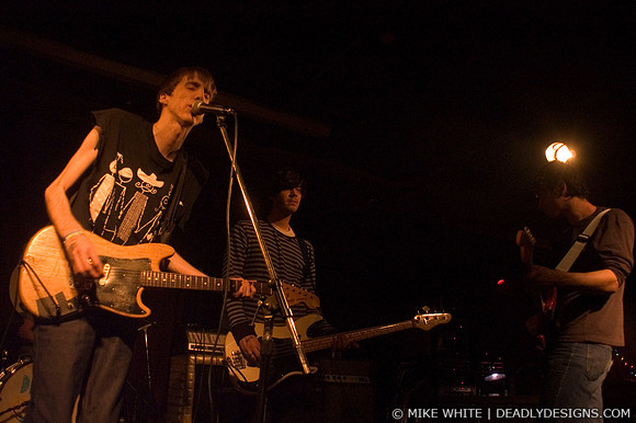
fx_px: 530
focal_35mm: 30
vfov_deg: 43.6
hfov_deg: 62.0
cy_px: 212
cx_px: 318
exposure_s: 1/80
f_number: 2.8
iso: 1600
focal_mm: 20
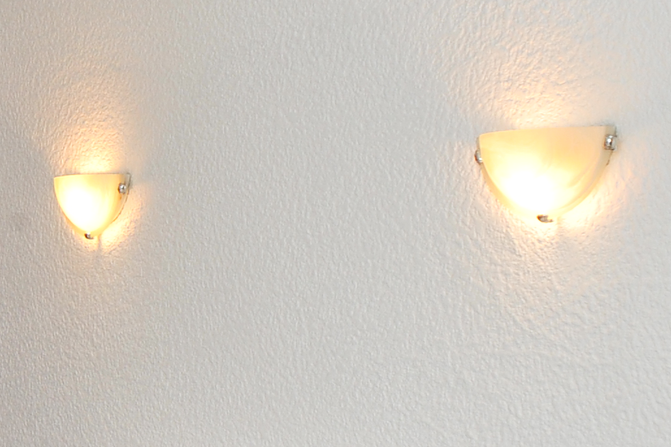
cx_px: -467
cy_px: 362
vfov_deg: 13.7
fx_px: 1844
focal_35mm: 99
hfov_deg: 17.5
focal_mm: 24
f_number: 8
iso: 640
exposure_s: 1/60
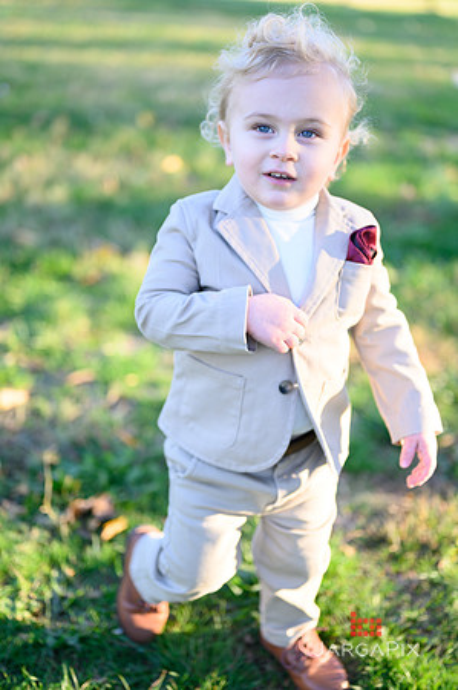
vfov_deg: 39.6
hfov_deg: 26.9
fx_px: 956
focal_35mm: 50
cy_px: 345
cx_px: 229
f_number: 2
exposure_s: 1/800
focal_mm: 50
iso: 320
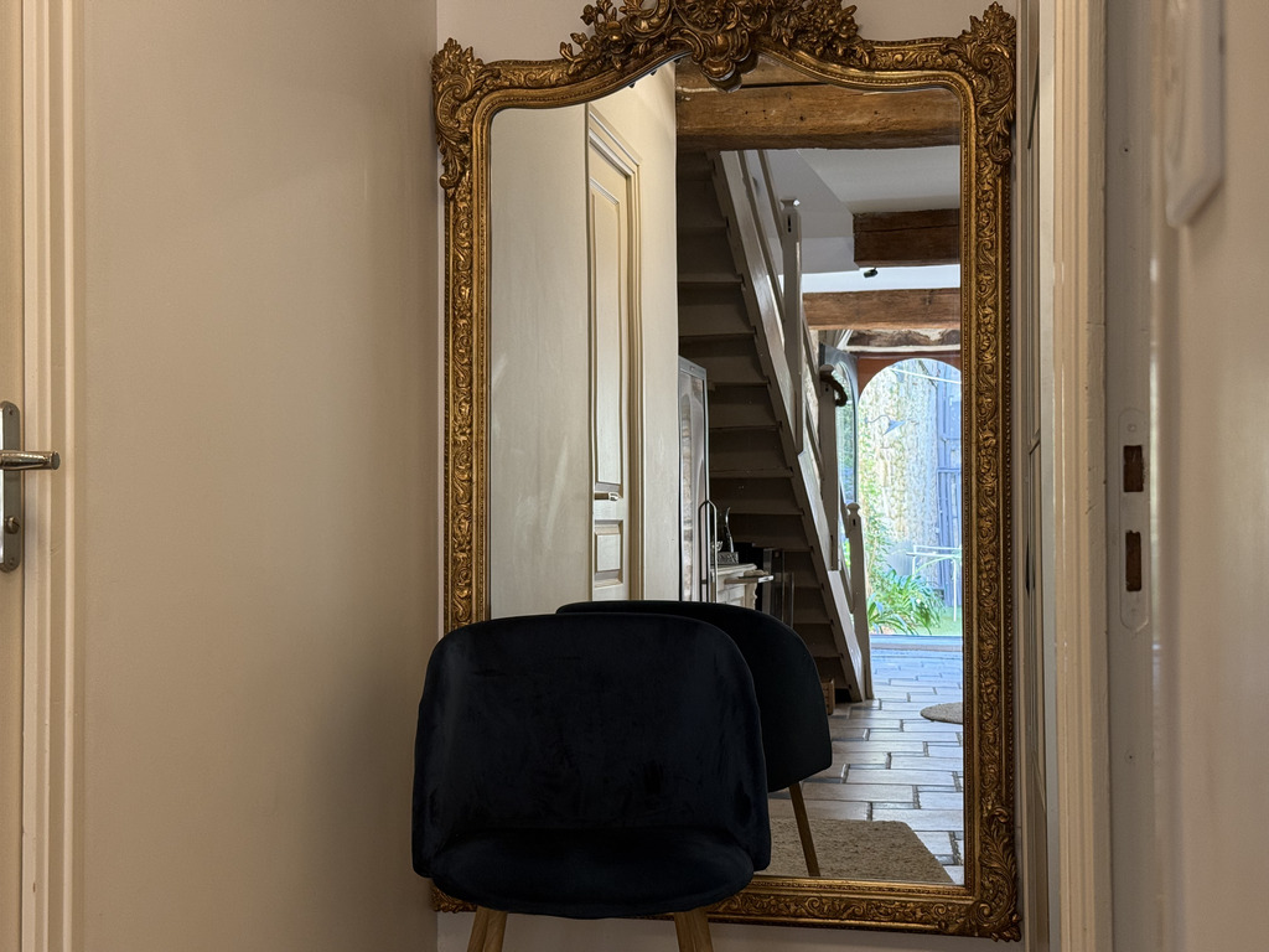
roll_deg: +0.5
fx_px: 1760
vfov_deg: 30.3
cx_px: 634
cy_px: 476
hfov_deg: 39.7
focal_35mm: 48
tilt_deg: +0.7
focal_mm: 6.76
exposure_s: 1/50
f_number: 1.78
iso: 64
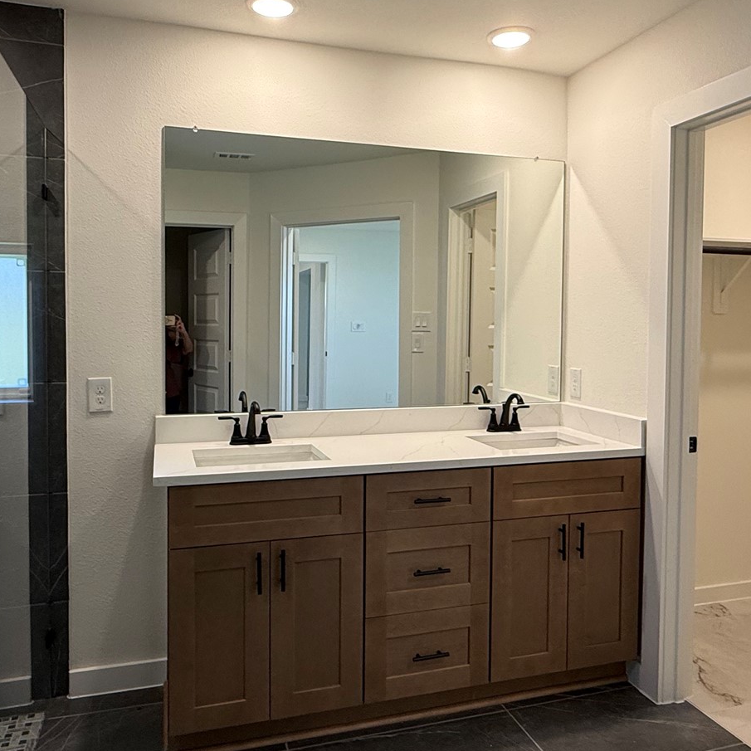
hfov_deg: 57.3
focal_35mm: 28
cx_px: 379
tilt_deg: -2.5
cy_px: 343
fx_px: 687
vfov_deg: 57.2
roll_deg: -0.9
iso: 160
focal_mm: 2.22
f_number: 2.2
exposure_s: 1/120
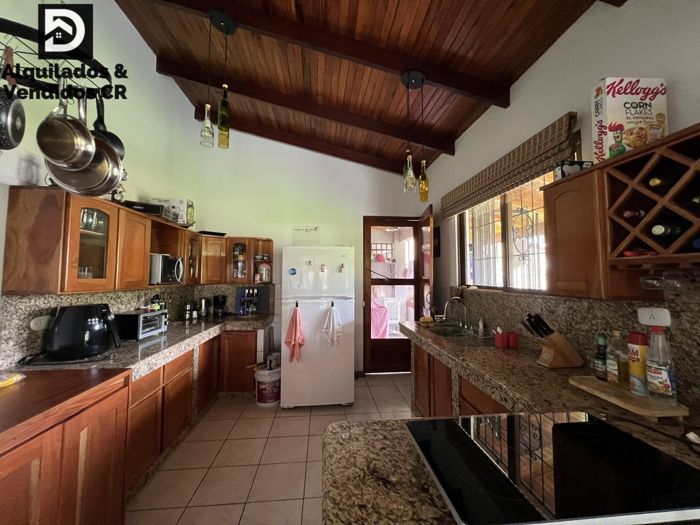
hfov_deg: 106.2
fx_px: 263
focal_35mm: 13
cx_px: 350
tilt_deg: +3.0
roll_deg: +0.3
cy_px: 262
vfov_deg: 89.9
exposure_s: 1/60
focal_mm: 1.57
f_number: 1.8
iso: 400
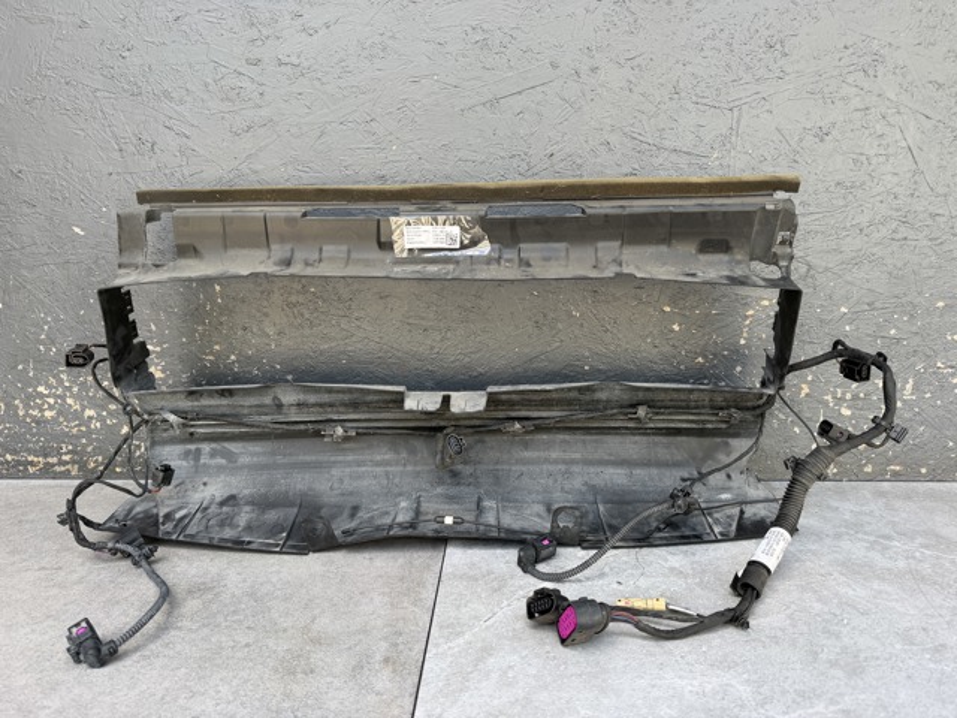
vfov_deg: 56.8
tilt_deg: -7.9
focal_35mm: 24
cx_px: 478
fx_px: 664
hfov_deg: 71.6
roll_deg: +2.1
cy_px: 359
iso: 80
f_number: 1.78
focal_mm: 6.76
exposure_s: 1/358
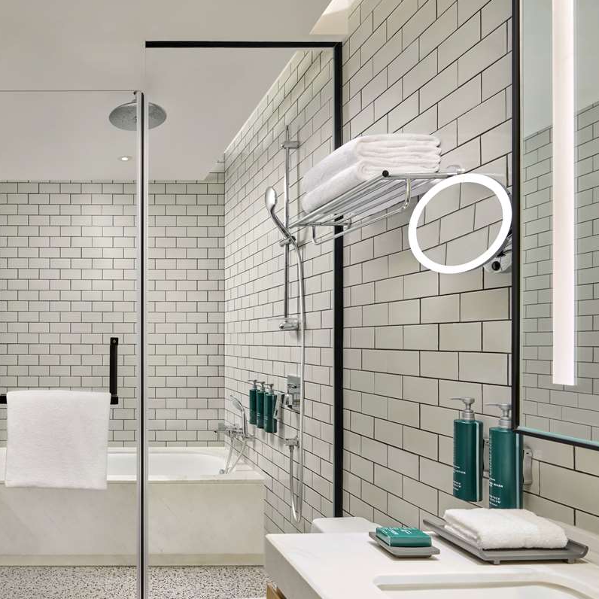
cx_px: 114
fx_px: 470
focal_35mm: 24
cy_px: 362
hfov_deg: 59.5
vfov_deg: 64.4
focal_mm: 15
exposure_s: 1/60
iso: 200
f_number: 11
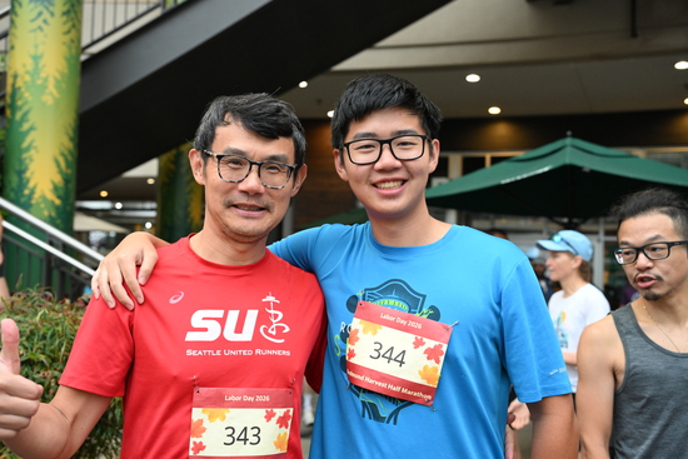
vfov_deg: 32.6
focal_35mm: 41
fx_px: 784
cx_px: 344
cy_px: 230
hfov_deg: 47.4
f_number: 4
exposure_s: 1/320
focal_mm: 41
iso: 2000
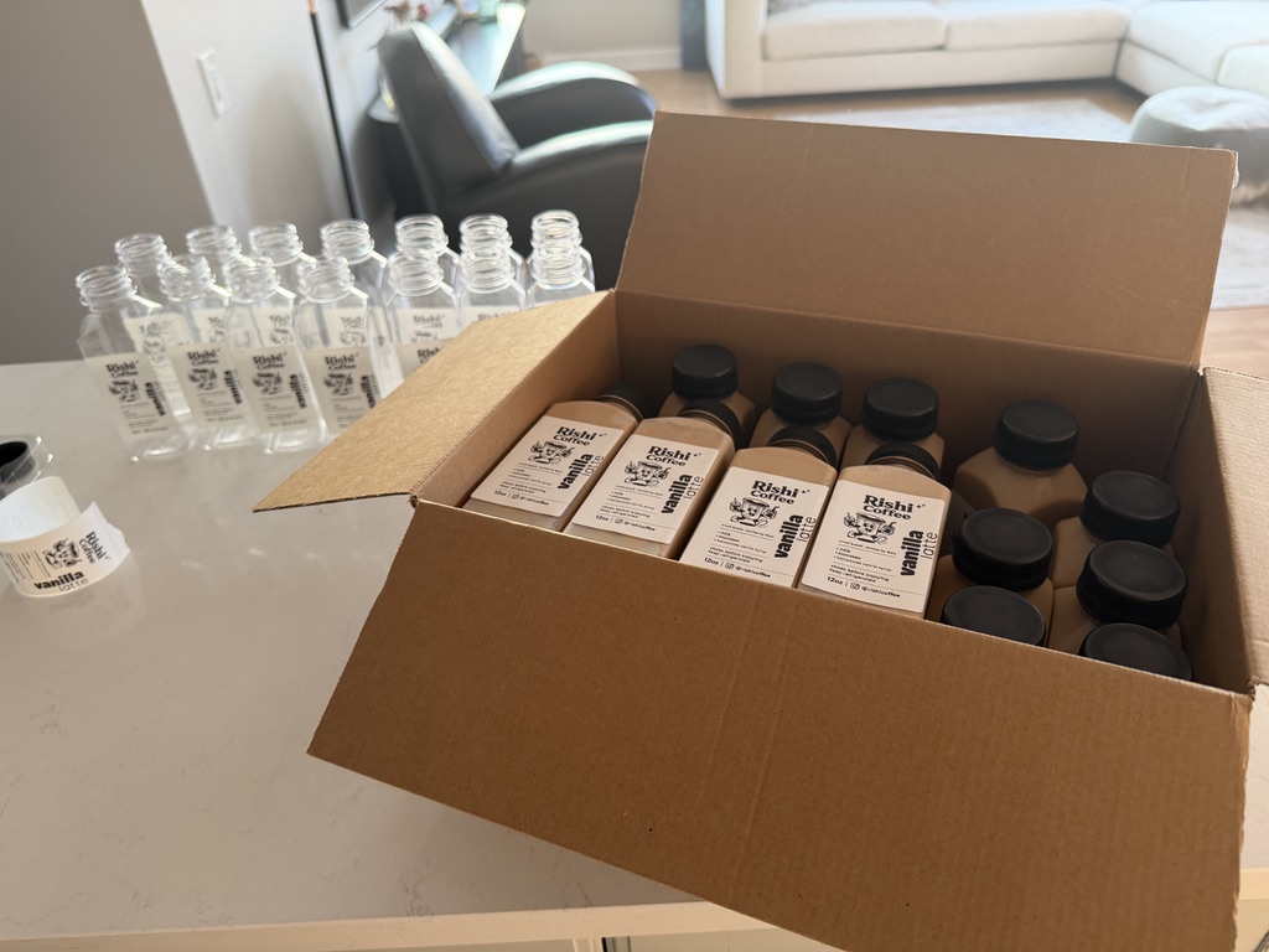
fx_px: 880
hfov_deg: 71.6
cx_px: 634
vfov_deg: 56.8
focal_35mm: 24
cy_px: 476
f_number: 1.78
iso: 200
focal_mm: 6.76
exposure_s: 1/76
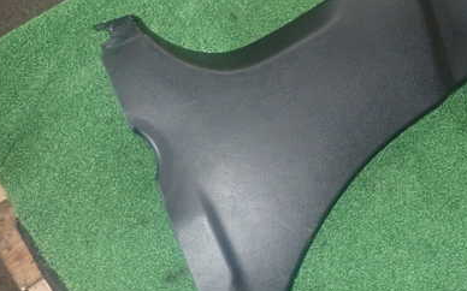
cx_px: 303
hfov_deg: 47.6
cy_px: 125
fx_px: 522
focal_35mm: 41
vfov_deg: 31.2
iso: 800
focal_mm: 4.5
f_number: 5.6
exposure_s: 1/30
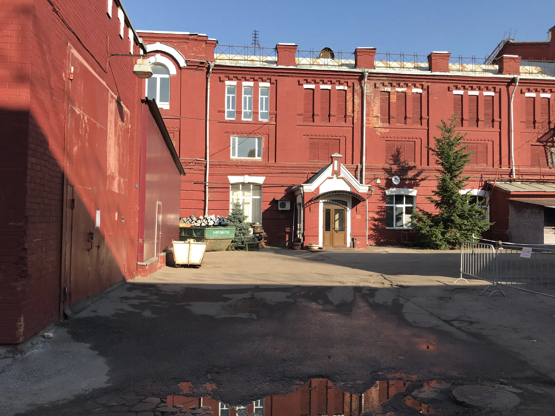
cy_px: 208
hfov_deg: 63.4
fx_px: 449
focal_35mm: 28
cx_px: 278
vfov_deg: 49.7
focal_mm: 3.99
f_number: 1.8
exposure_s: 1/1198
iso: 20
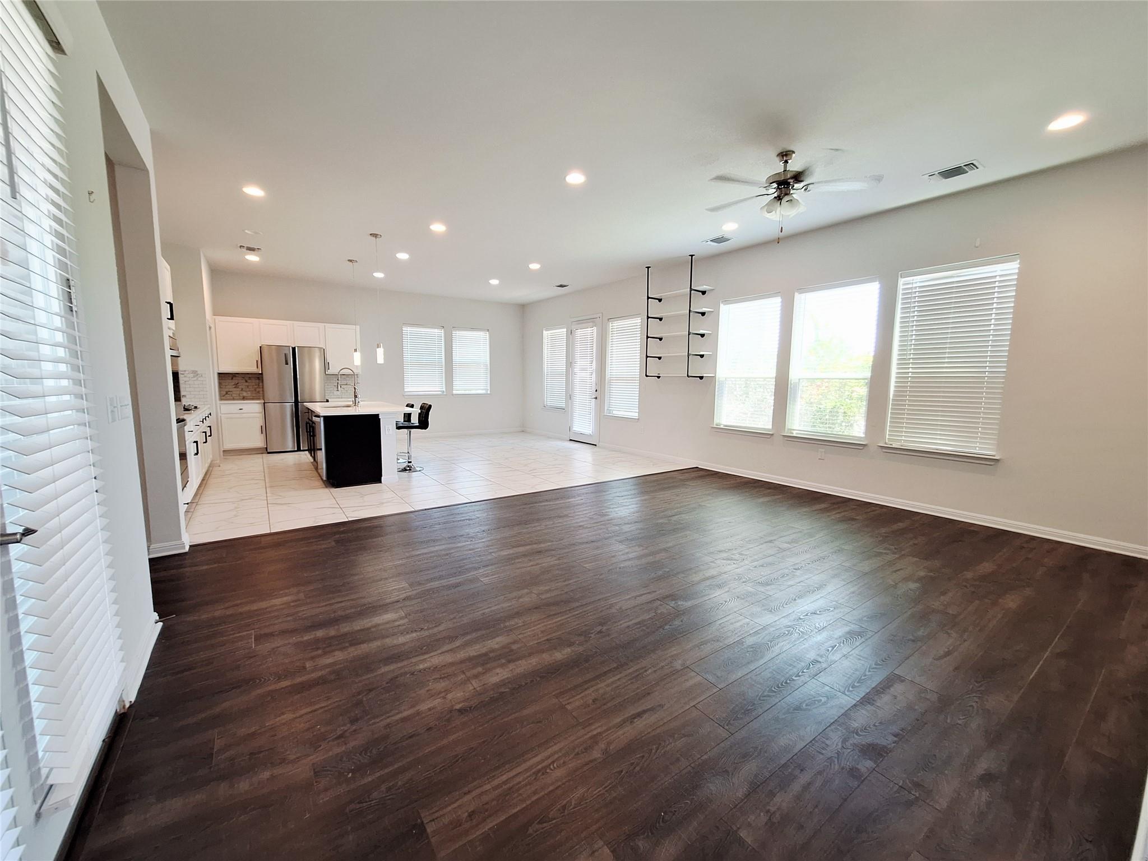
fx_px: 431
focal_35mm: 13
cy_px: 430
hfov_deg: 106.2
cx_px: 574
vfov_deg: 89.9
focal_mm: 1.74
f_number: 2.2
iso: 80
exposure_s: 1/40
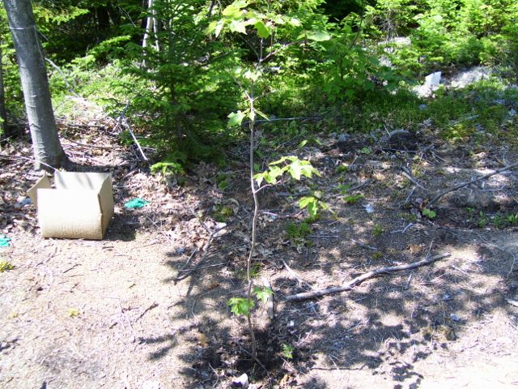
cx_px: 259
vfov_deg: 38.7
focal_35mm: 37
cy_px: 194
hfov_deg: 50.1
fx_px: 554
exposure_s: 1/250
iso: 80
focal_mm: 6
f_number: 2.7
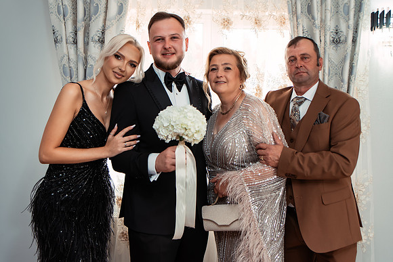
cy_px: 119
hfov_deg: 50.5
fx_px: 416
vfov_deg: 34.9
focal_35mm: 38
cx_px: 206
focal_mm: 35
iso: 500
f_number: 2.8
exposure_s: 1/250
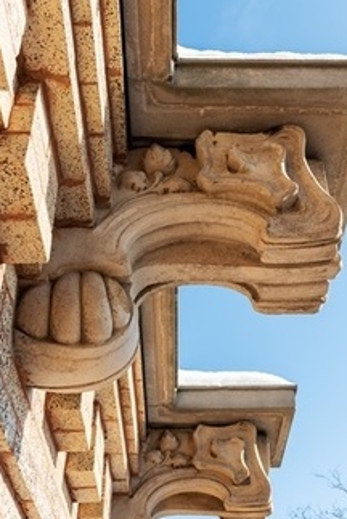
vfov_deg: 42.7
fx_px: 664
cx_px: 209
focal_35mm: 46
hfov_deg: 29.2
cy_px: 284
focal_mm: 31
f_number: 8
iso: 200
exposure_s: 1/320
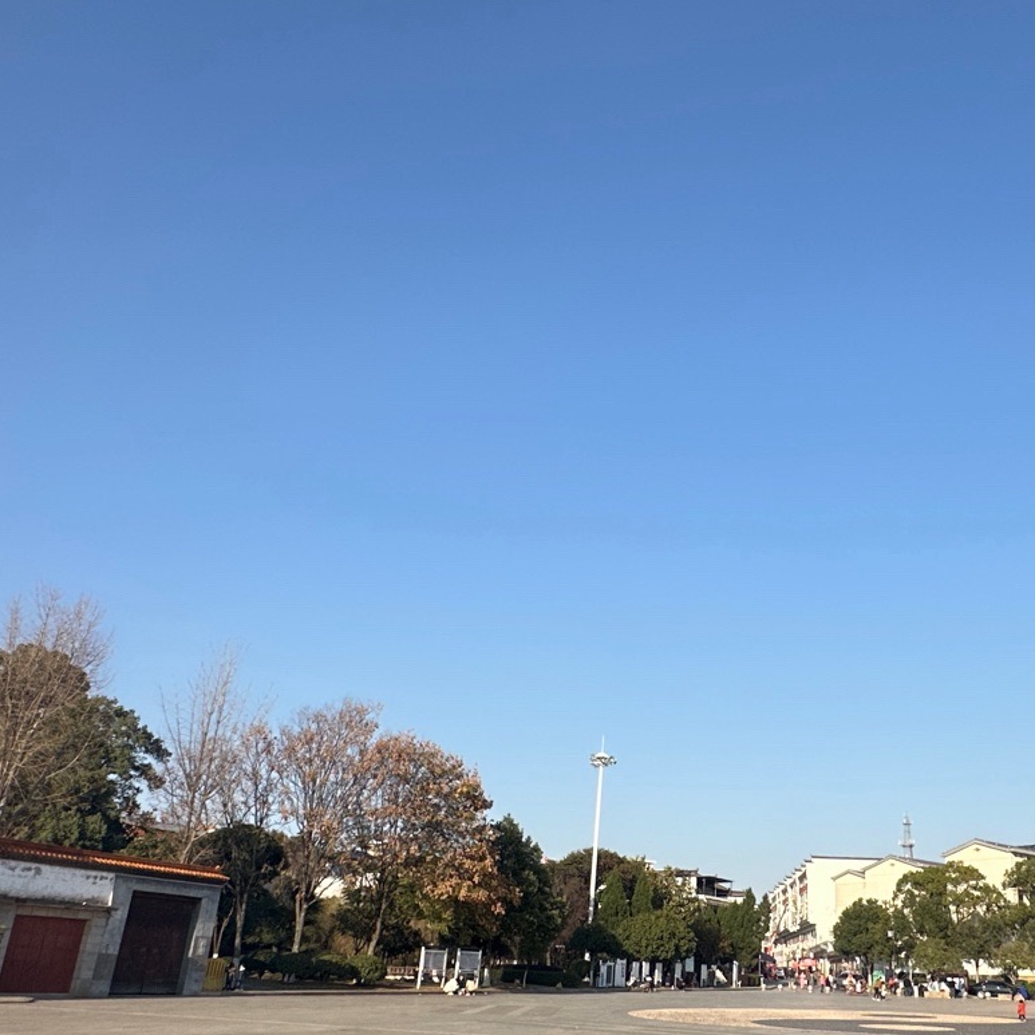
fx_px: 1082
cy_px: 565
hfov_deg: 49.9
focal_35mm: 32
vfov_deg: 51.0
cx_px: 719
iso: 40
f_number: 2.2
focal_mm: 2.22
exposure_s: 1/1795
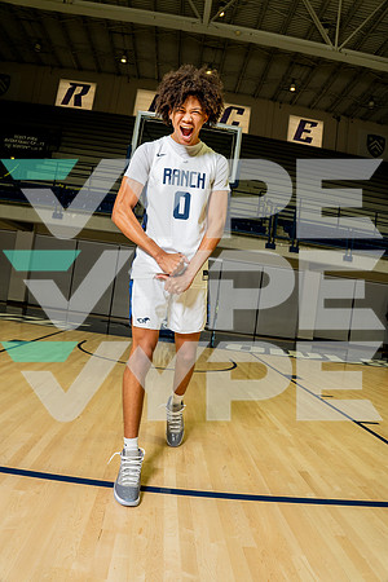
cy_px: 291
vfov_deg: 76.1
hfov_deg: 55.1
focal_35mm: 23
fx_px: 372
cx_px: 194
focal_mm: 23
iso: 640
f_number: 7.1
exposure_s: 1/250
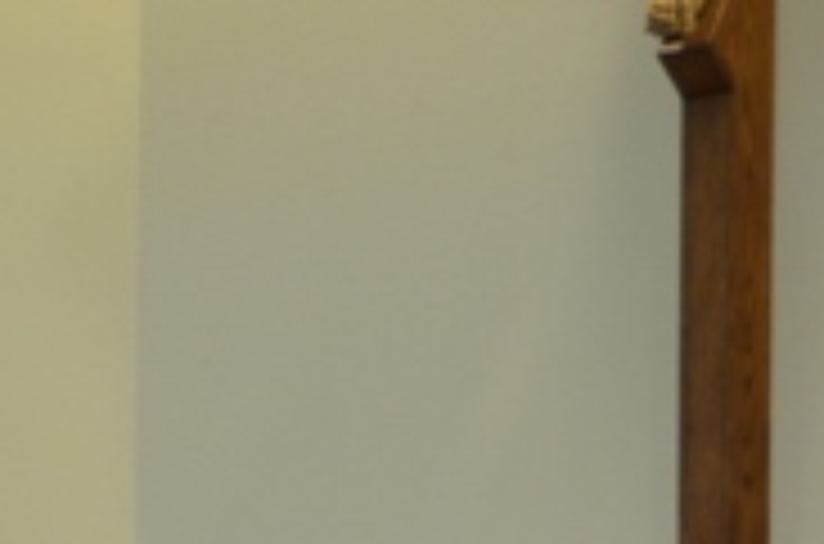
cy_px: 922
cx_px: -414
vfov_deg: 4.6
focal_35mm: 294
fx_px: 6712
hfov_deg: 6.9
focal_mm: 56
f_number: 4.8
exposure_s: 1/30
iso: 800
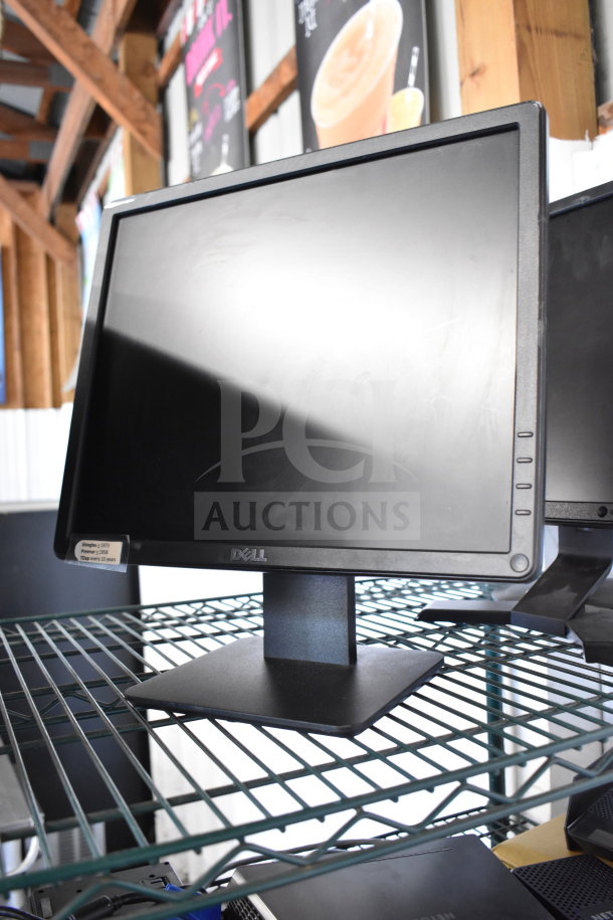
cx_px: 306
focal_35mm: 30
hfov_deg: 43.6
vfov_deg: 61.9
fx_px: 766
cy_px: 460
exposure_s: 1/30
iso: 2200
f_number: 3.8
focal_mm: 20
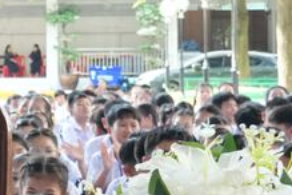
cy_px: 71
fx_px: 1557
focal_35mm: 192
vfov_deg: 7.2
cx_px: -157
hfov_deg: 10.3
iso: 1600
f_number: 5.6
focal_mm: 28
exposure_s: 1/200
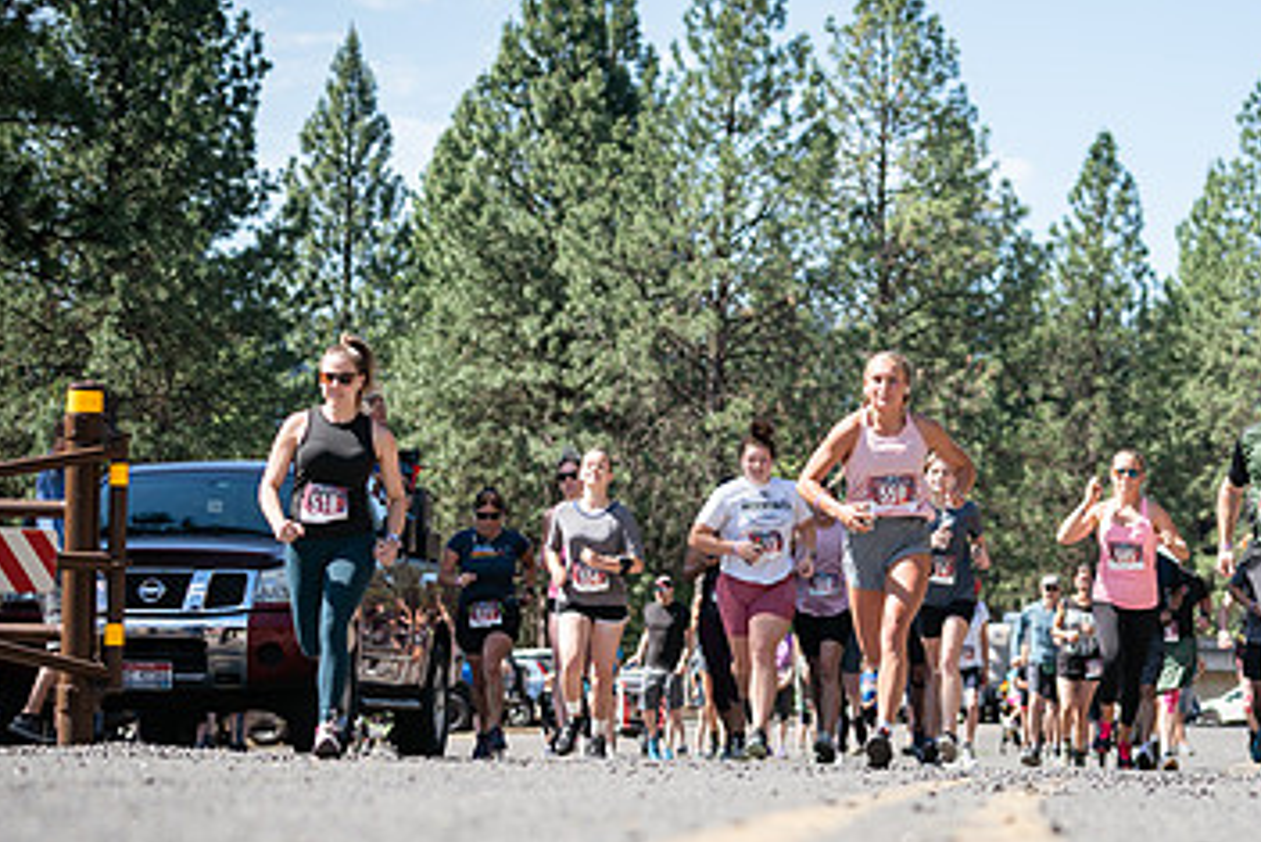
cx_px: 999
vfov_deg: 11.2
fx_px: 4275
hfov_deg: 16.7
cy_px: 518
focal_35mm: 122
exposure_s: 1/500
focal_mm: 74
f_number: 4
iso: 125
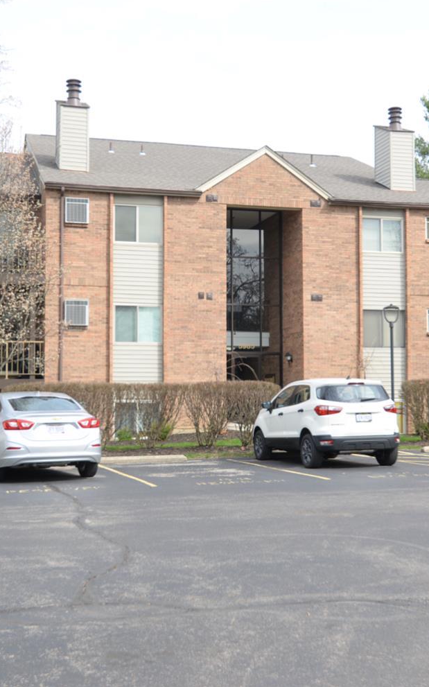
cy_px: 343
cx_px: 227
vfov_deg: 37.5
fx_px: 1011
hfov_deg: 24.0
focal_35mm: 54
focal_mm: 35
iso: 100
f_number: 7.1
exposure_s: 1/200
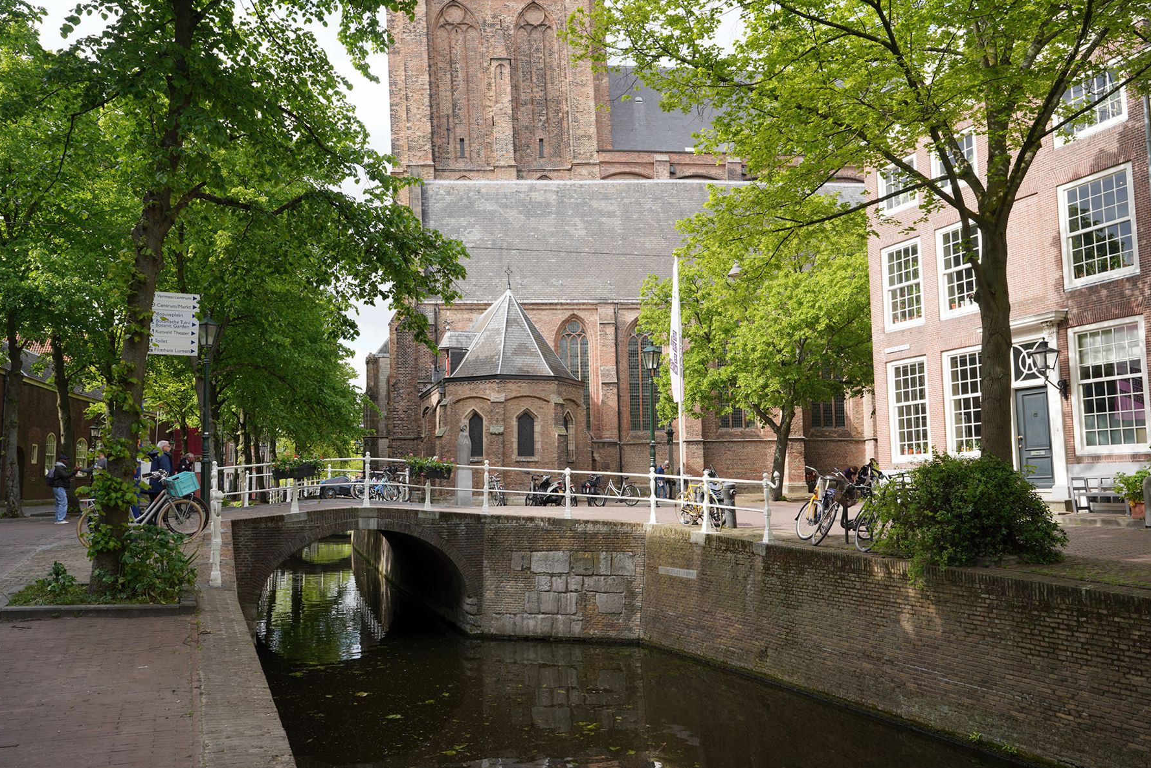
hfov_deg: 67.4
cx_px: 568
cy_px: 391
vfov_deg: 47.9
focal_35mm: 27
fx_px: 863
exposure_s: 1/100
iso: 100
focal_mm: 24
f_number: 8
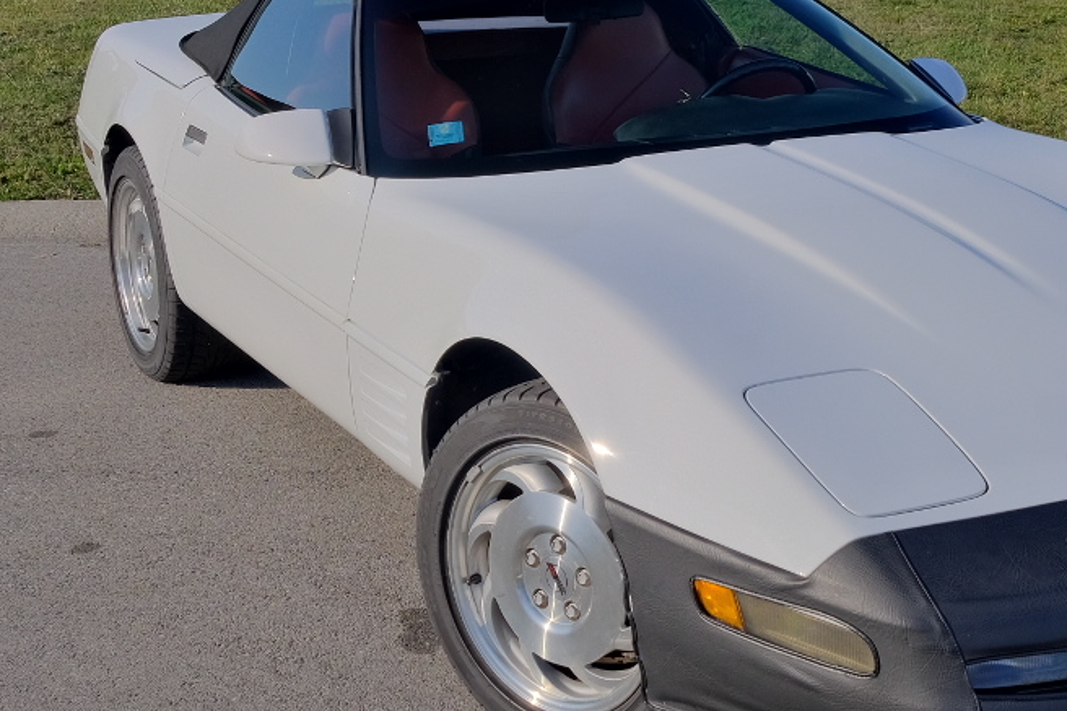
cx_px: 672
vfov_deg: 20.9
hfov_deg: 30.8
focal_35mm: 65
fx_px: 1926
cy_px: 314
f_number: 5.6
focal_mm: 16
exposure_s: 1/1000
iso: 640
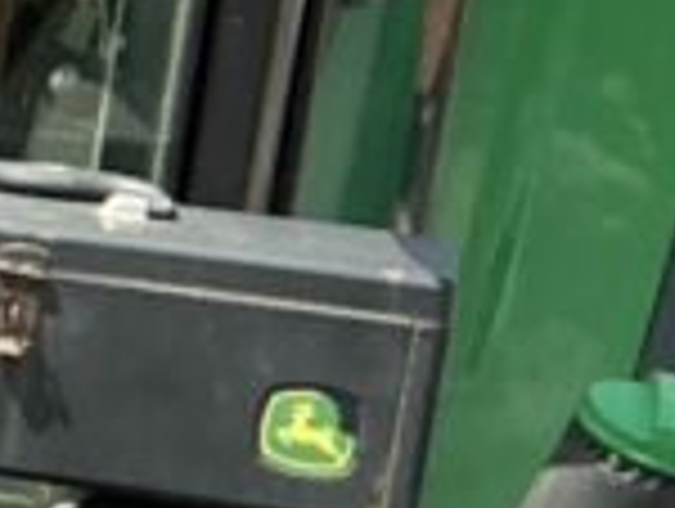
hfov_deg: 8.6
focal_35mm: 191
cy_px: 526
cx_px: -1341
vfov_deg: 7.8
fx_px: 3730
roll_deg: -3.8
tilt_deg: -13.6
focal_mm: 3
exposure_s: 1/1121
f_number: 1.8
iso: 25
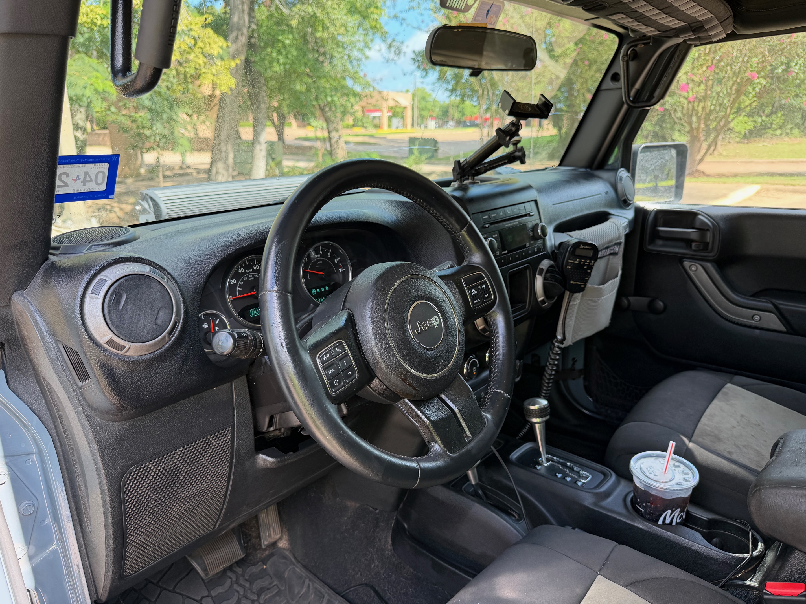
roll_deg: +0.3
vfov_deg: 56.8
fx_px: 559
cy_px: 302
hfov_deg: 71.6
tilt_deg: -16.2
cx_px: 403
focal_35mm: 24
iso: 80
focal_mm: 6.76
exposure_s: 1/245
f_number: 1.78
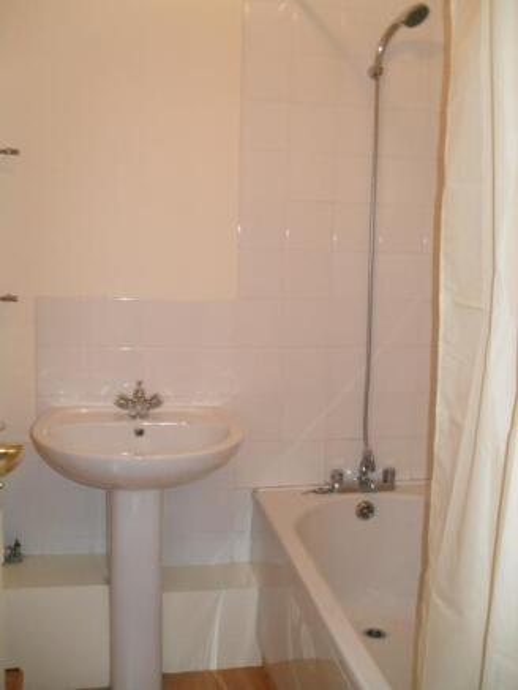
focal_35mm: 35
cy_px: 345
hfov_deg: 40.7
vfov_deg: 52.6
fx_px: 698
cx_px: 259
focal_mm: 6.2
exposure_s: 1/45
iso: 200
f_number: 2.8
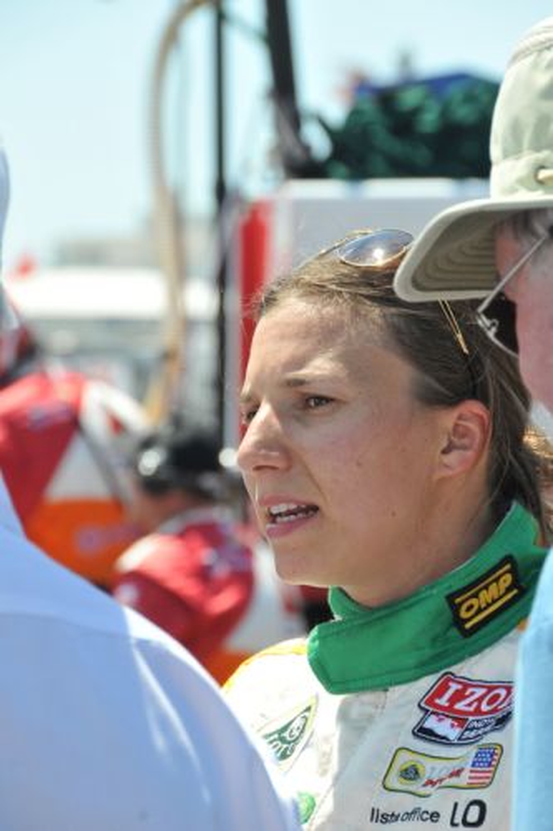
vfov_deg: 6.9
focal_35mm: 300
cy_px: 416
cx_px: 276
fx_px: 6917
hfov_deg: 4.6
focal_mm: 200
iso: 400
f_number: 10
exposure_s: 1/400
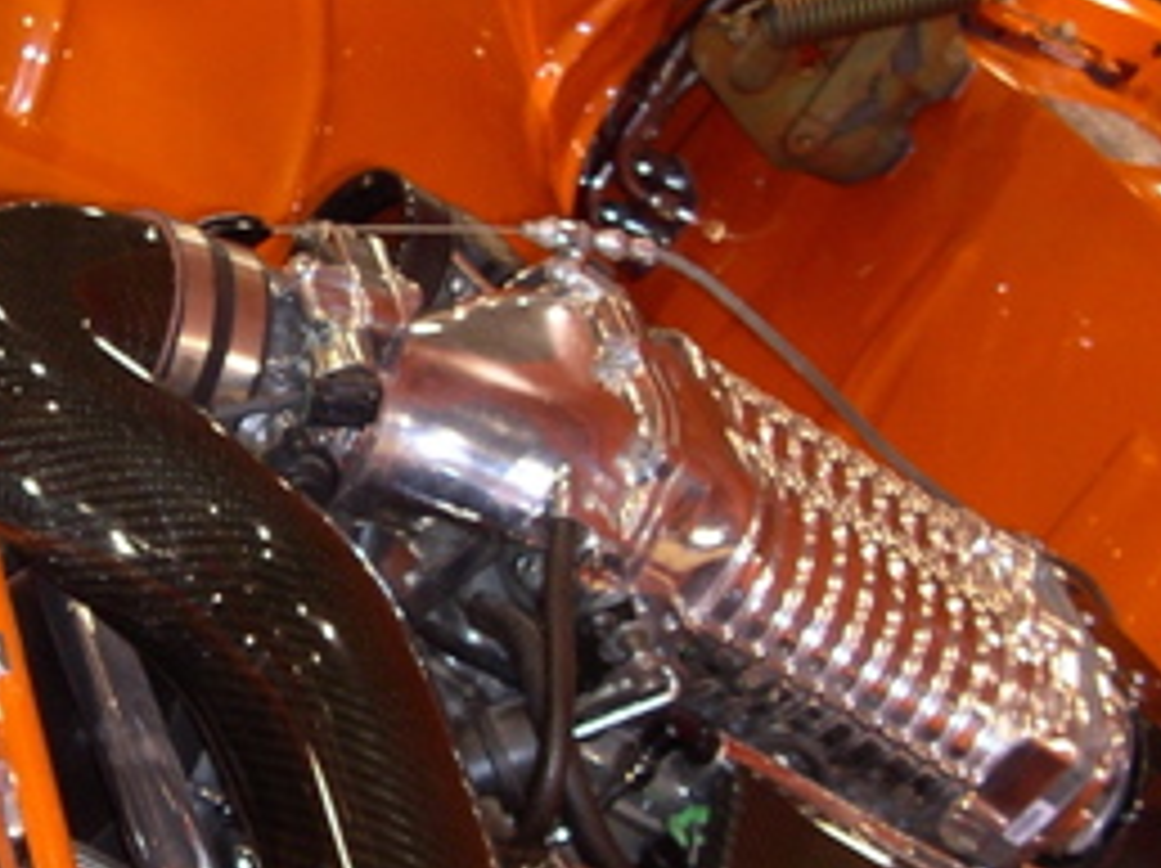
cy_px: 585
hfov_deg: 16.5
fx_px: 3954
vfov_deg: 12.5
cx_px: 140
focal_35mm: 118
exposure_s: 1/30
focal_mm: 8
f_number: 2.8
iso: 100
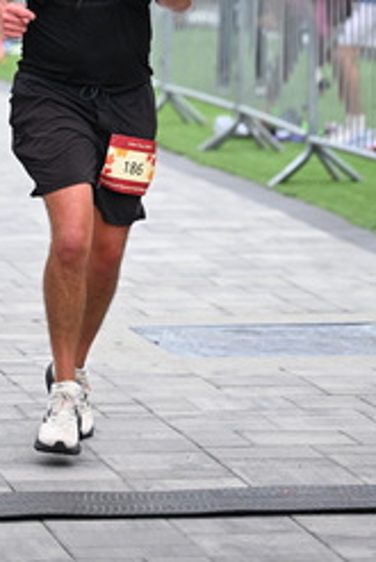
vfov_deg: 8.3
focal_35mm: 245
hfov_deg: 5.6
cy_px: -46
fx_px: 3833
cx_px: 95
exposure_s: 1/2000
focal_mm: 110
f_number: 2.8
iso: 640
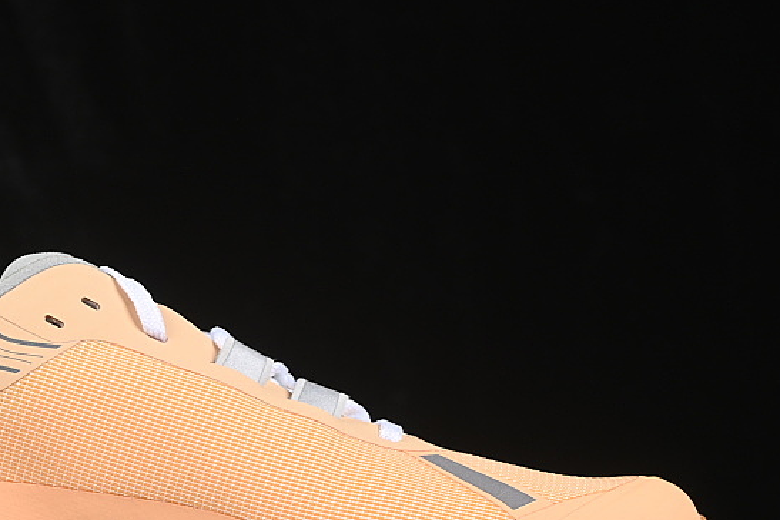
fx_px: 3207
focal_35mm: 148
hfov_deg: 13.8
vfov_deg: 9.3
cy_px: 392
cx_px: 185
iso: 160
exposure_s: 1/80
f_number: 8
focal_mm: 50
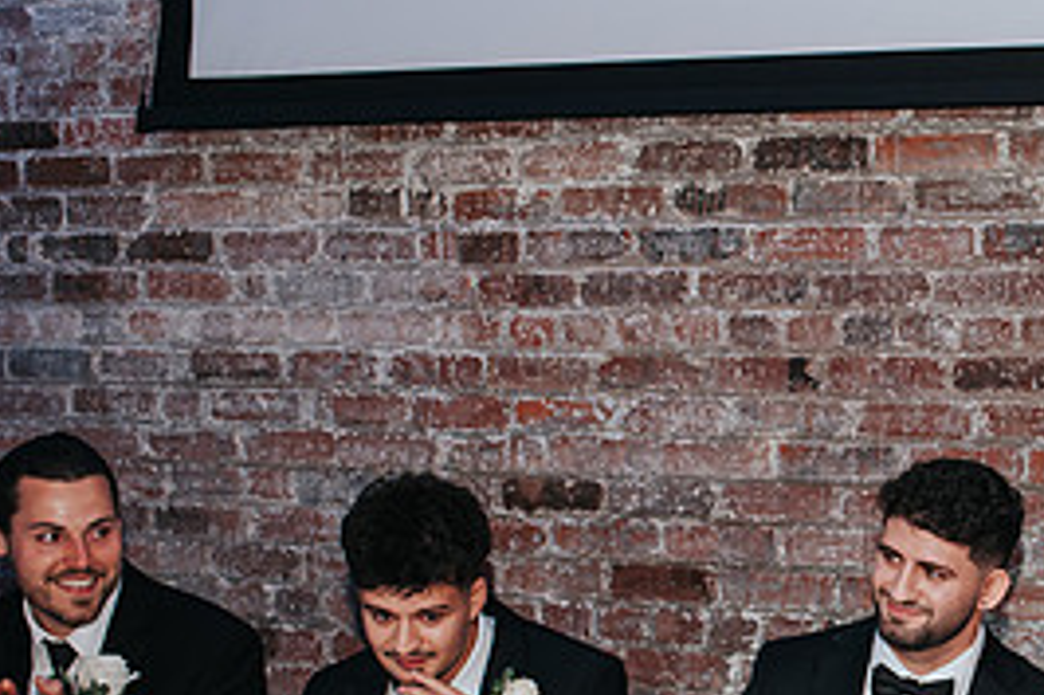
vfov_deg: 15.6
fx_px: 2521
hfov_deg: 22.4
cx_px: 1071
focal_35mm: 87
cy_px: 573
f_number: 2.8
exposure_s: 1/200
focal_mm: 35
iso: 1000
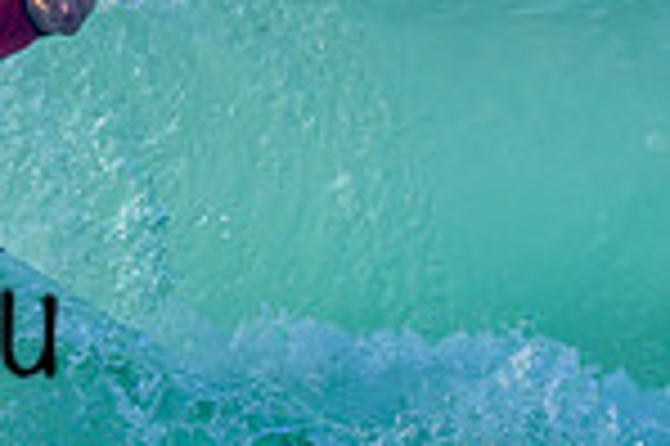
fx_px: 74102
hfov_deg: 0.5
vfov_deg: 0.3
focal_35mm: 3986
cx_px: -194
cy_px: 31
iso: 450
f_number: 6.3
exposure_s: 1/2000
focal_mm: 800
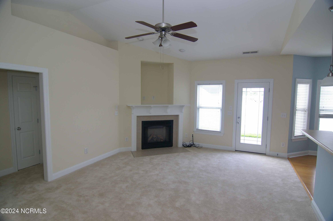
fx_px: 166
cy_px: 110
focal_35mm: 18
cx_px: 166
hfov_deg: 90.1
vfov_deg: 67.3
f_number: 4.5
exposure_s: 1/90
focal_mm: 12
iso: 400
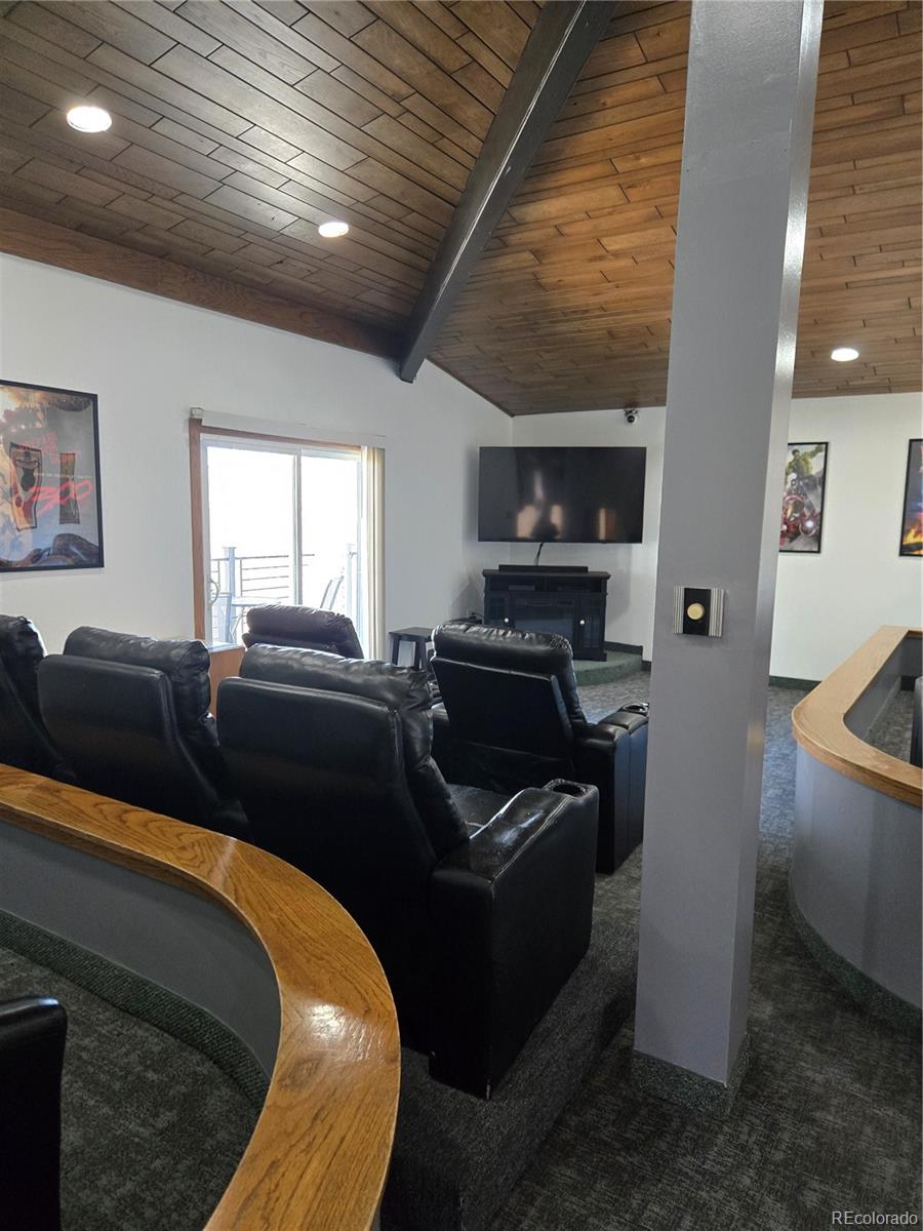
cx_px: 462
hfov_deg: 58.9
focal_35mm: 23
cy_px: 616
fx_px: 818
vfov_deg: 73.9
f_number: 1.8
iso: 800
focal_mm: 5.4
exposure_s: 1/120
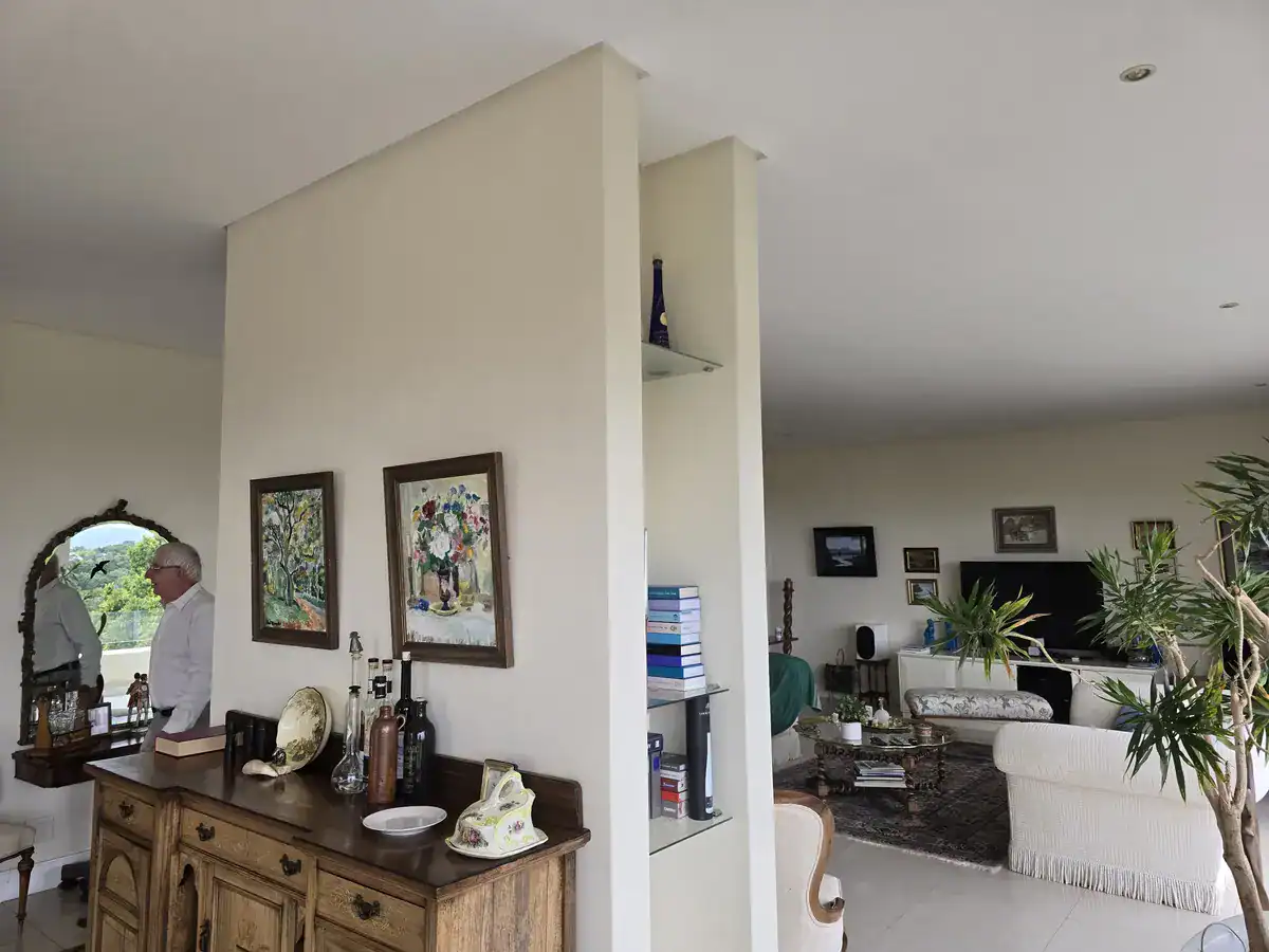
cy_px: 476
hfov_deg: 73.9
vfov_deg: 58.9
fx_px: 843
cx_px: 634
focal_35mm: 23
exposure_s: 1/180
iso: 40
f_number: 1.7
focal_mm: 6.3
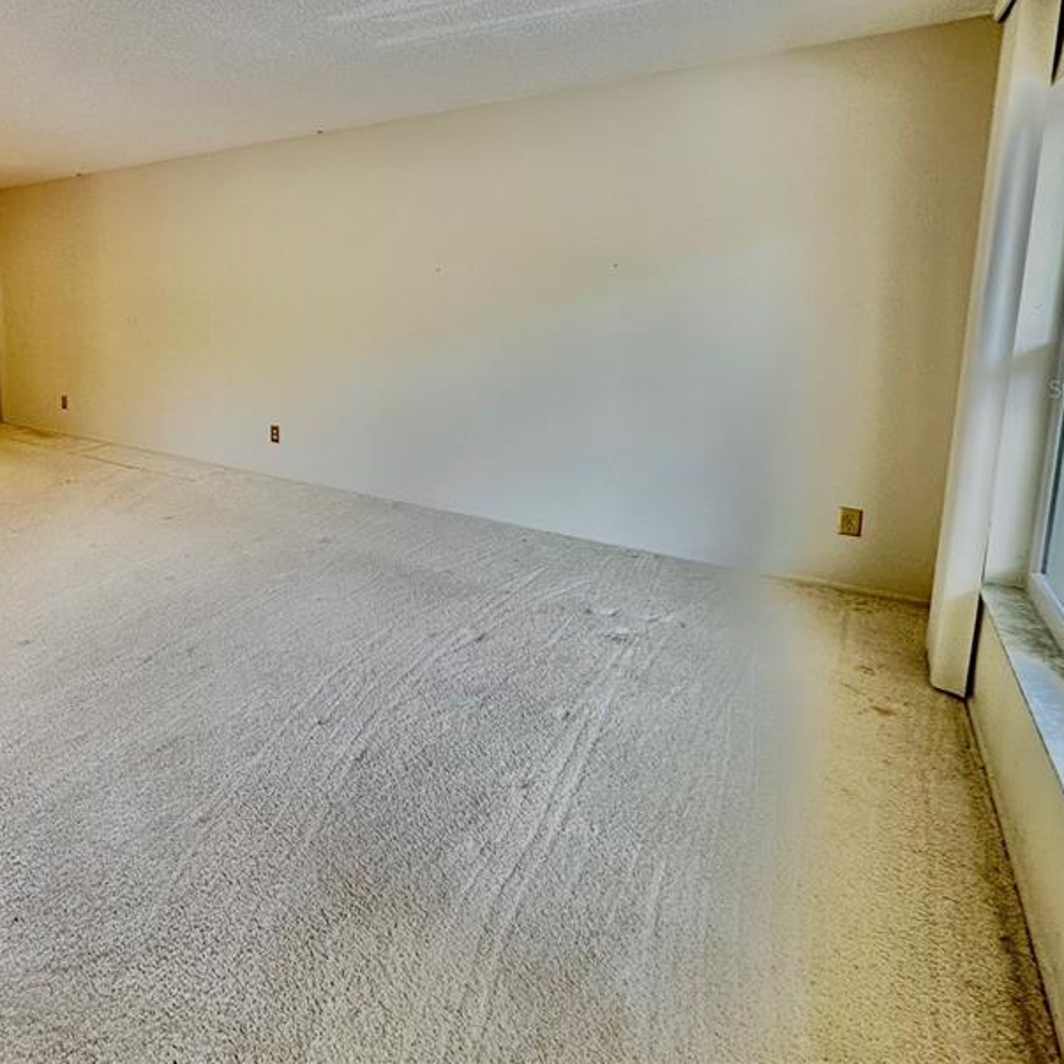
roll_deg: +0.4
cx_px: 252
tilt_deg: -7.6
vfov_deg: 70.8
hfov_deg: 67.1
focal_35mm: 21
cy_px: 388
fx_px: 730
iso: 100
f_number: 2.2
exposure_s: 1/120
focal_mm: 2.22
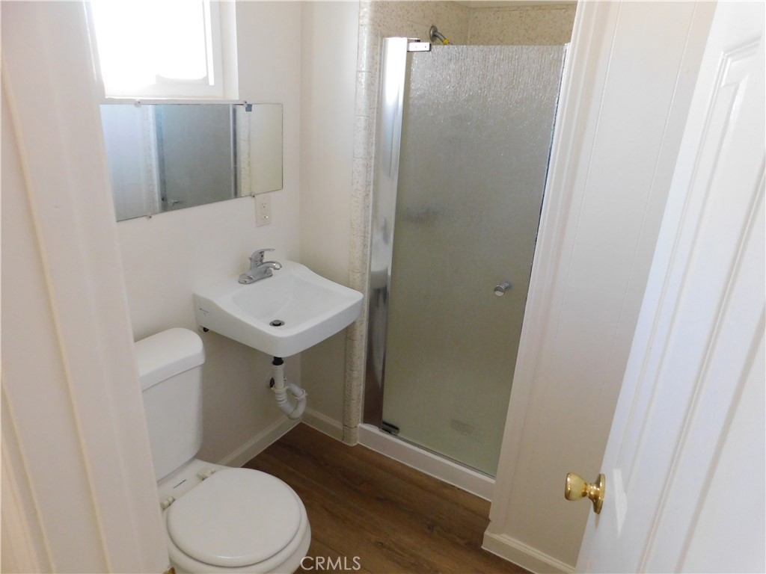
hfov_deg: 73.9
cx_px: 383
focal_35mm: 23
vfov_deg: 58.9
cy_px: 287
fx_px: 509
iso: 400
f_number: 3
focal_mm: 4
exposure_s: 1/15
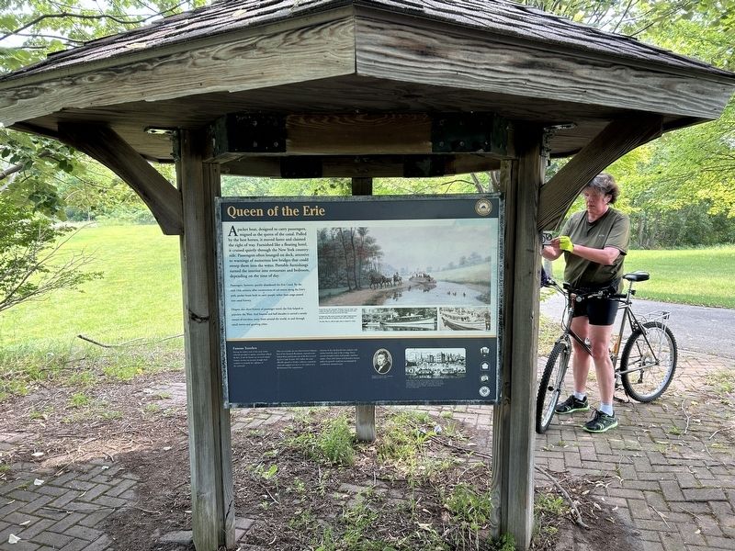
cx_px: 368
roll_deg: +2.2
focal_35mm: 26
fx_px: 552
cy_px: 276
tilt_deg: -7.0
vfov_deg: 53.1
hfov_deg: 67.3
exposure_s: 1/183
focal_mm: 5.7
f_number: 1.5
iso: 40
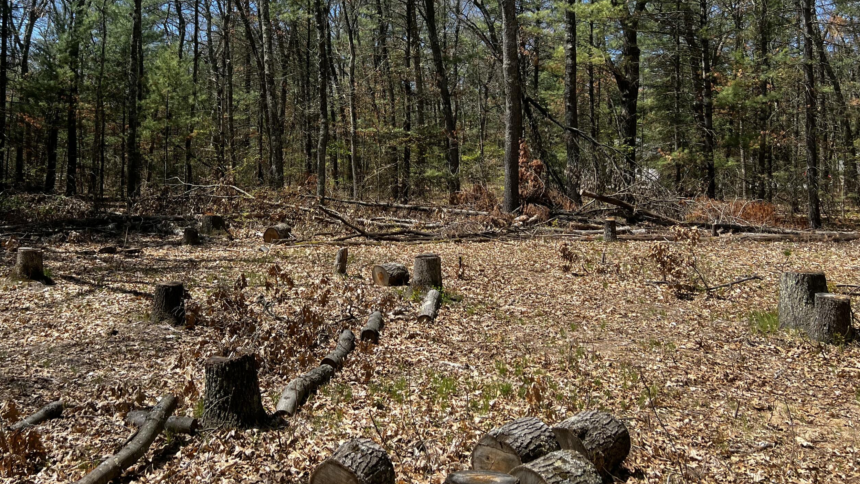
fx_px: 775
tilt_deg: +1.4
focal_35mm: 34
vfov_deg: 34.2
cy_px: 143
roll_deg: -1.0
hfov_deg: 57.7
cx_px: 356
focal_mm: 5.7
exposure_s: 1/2045
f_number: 1.5
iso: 50
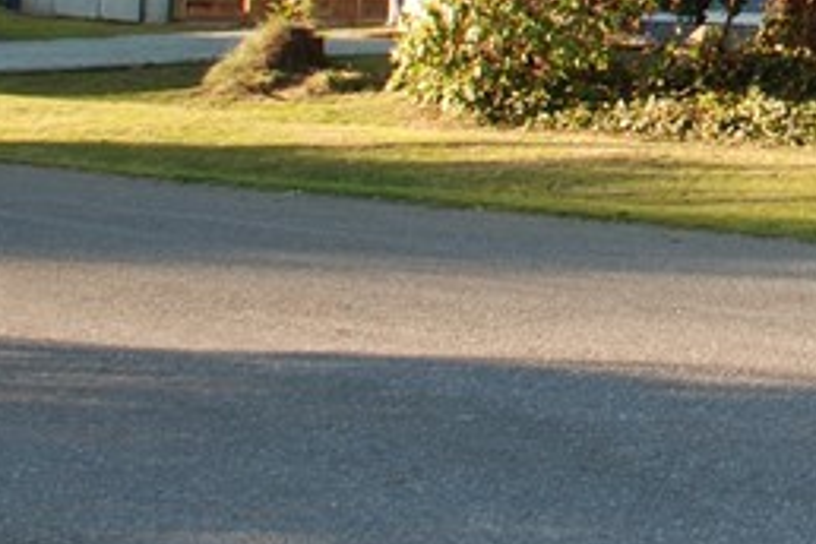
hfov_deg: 14.7
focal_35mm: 126
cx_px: 1339
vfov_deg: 10.5
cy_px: -275
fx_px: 2856
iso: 200
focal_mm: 20
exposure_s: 1/125
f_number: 5.6
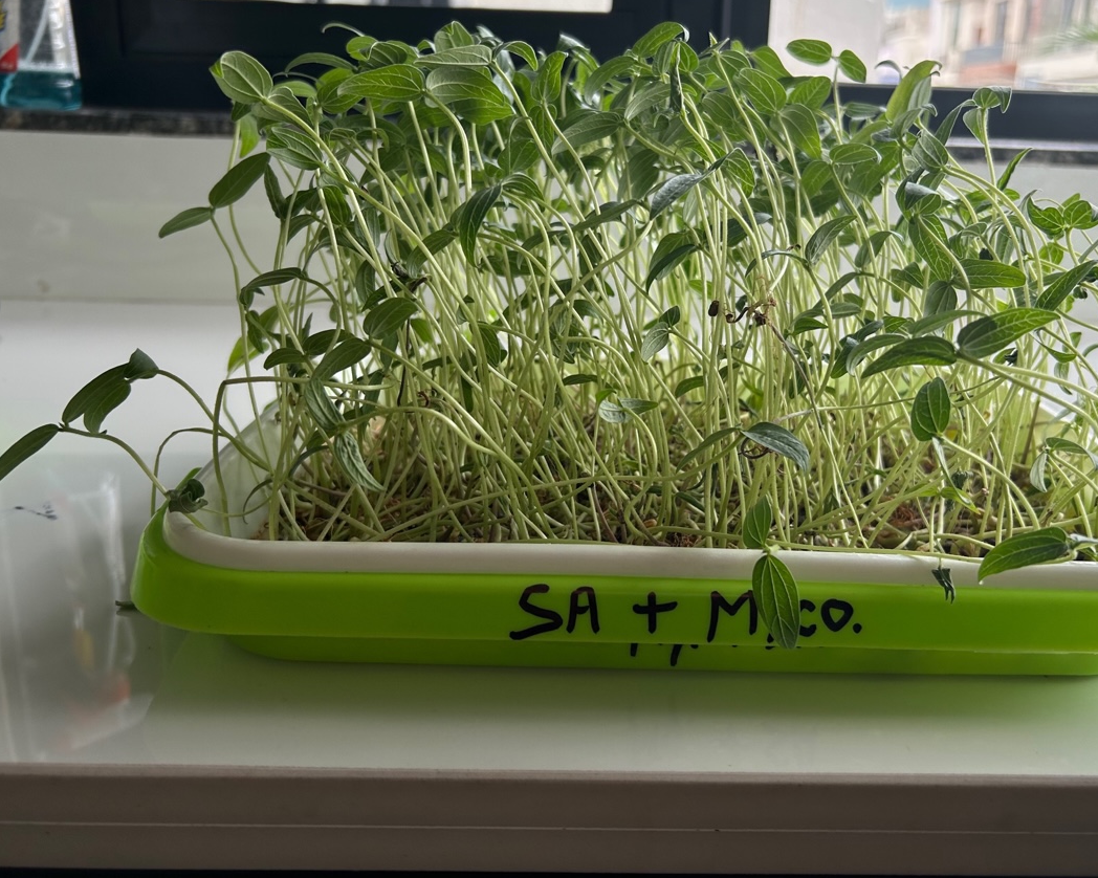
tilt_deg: -14.0
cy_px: 379
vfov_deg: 47.0
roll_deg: -1.6
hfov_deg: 57.0
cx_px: 618
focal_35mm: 31
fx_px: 1007
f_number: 1.5
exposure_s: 1/374
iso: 50
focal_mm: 5.7
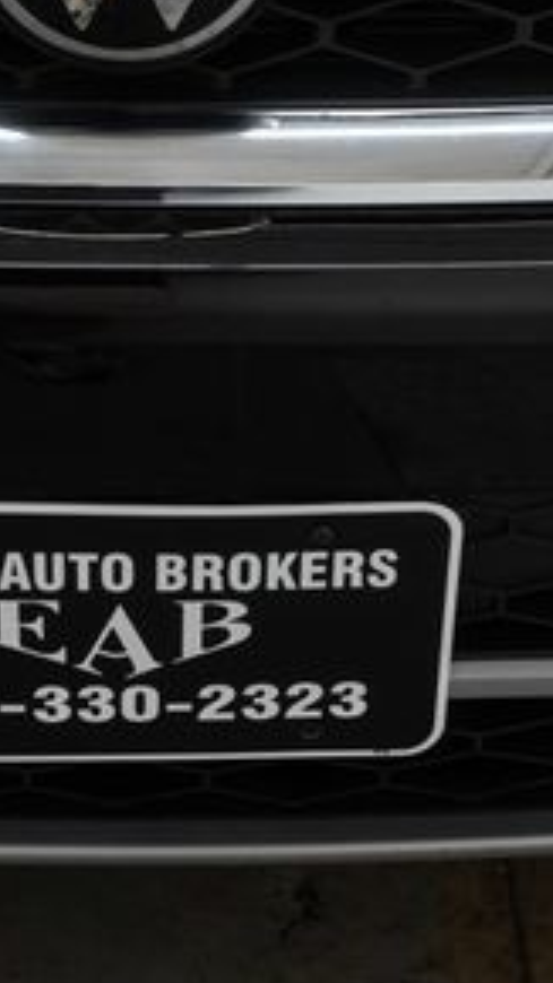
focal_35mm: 97
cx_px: 129
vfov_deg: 21.9
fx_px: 2530
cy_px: 297
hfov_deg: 12.4
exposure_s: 1/50
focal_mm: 28
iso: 200
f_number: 3.2
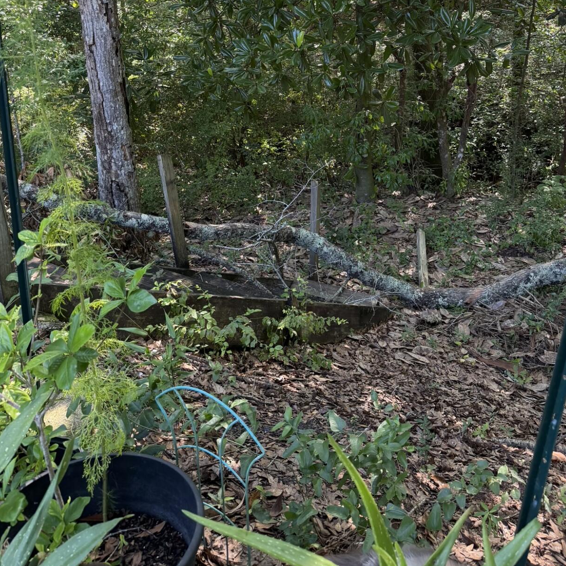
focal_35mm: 35
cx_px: 319
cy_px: 127
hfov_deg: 47.1
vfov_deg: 45.2
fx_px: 647
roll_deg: +2.0
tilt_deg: -14.6
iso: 200
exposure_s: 1/214
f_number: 1.78
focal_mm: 6.76
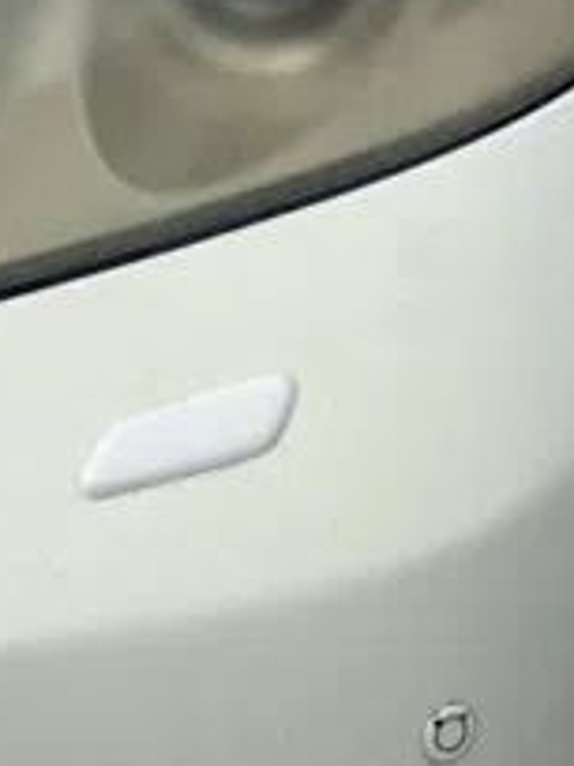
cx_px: 8
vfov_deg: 9.9
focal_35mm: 174
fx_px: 3847
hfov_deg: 8.5
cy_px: -1095
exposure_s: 1/2222
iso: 32
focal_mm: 4.25
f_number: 1.8
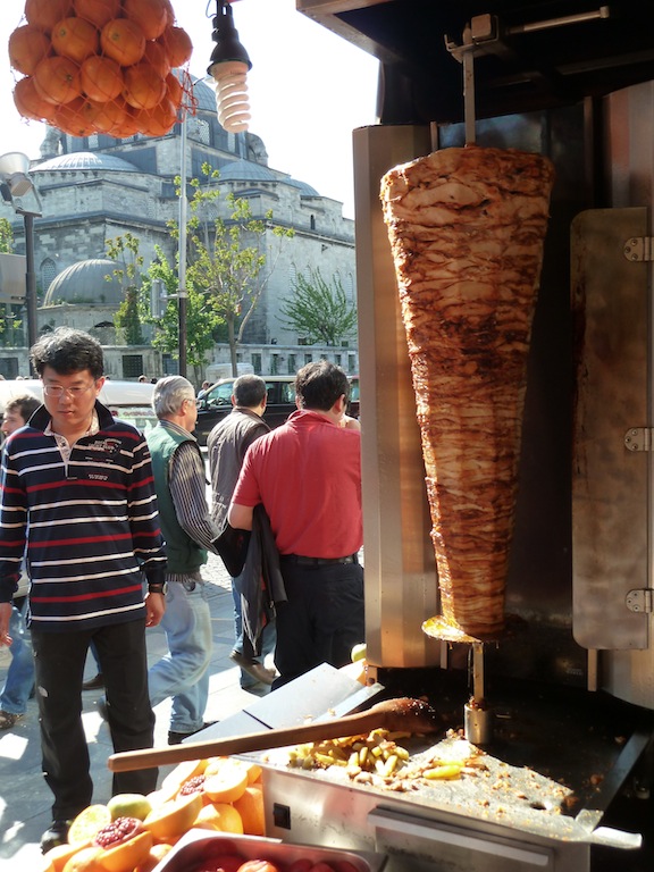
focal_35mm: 37
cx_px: 327
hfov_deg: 38.7
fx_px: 932
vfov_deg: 50.1
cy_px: 436
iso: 125
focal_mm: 6.1
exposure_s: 1/160
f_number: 4
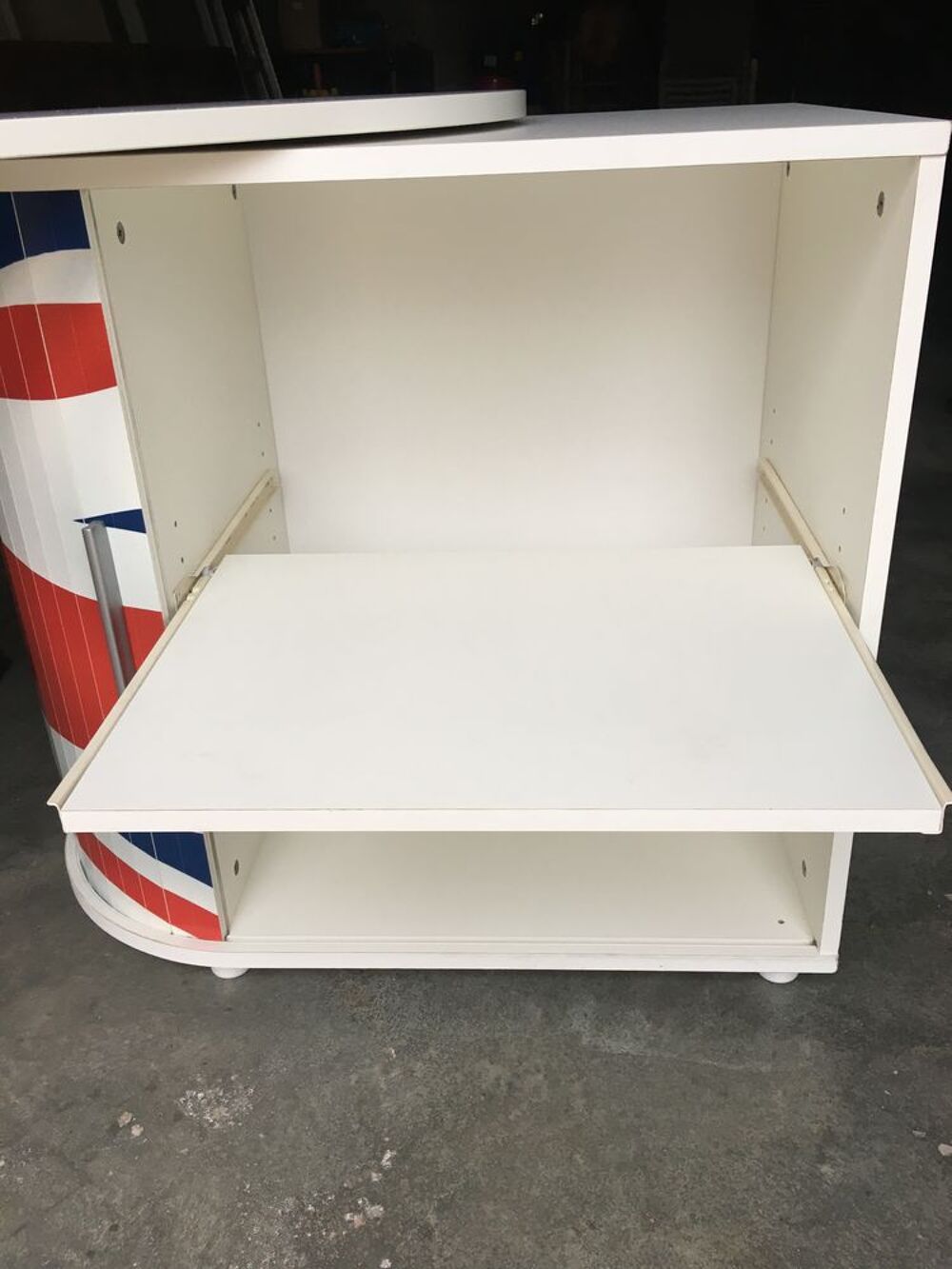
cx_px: 476
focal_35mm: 29
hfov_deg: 48.2
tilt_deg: -26.2
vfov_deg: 61.7
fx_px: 1063
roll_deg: +1.8
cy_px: 634
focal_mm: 4.15
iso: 25
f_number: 2.2
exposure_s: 1/33
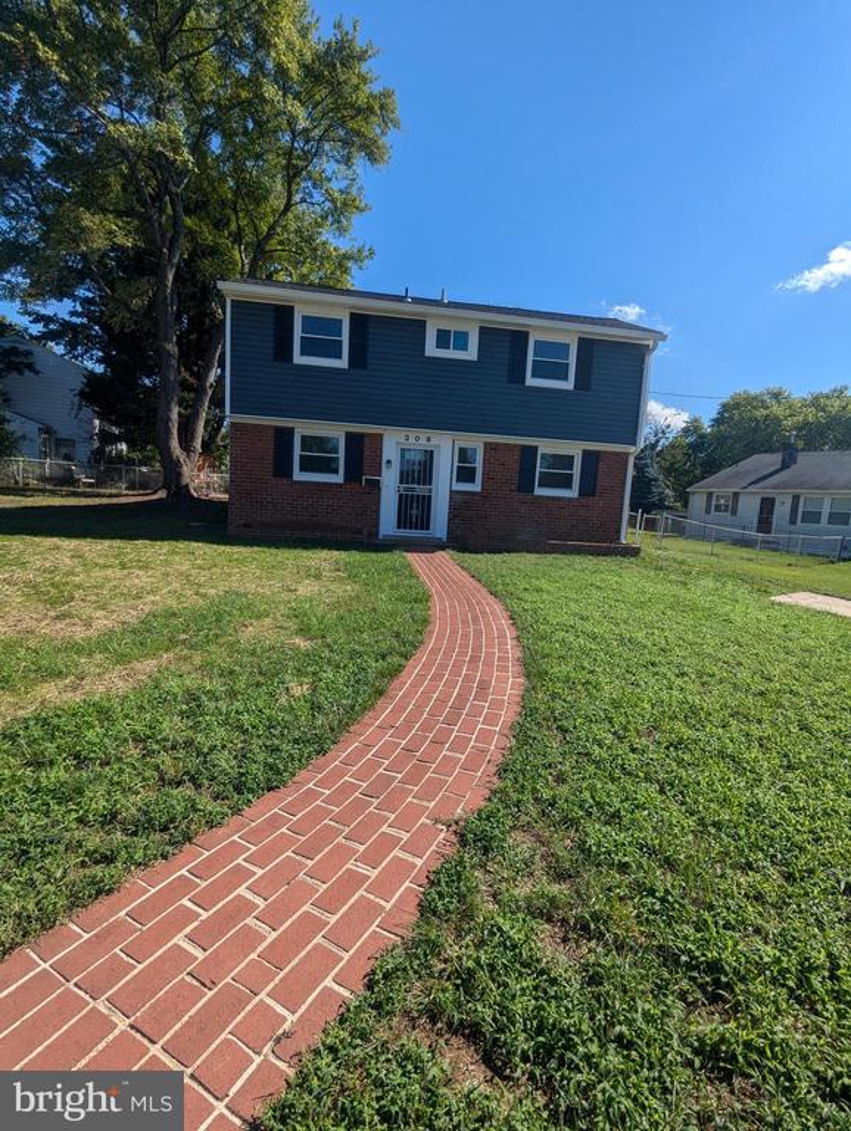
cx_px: 426
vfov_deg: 94.4
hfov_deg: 78.2
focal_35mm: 16
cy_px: 566
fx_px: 523
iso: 49
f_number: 2.2
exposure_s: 1/2160
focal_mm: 2.35
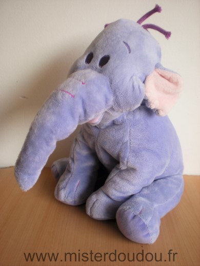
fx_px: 293
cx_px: 100
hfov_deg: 37.7
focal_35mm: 38
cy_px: 133
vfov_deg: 49.0
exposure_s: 1/62
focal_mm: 6.3
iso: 64
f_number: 3.1
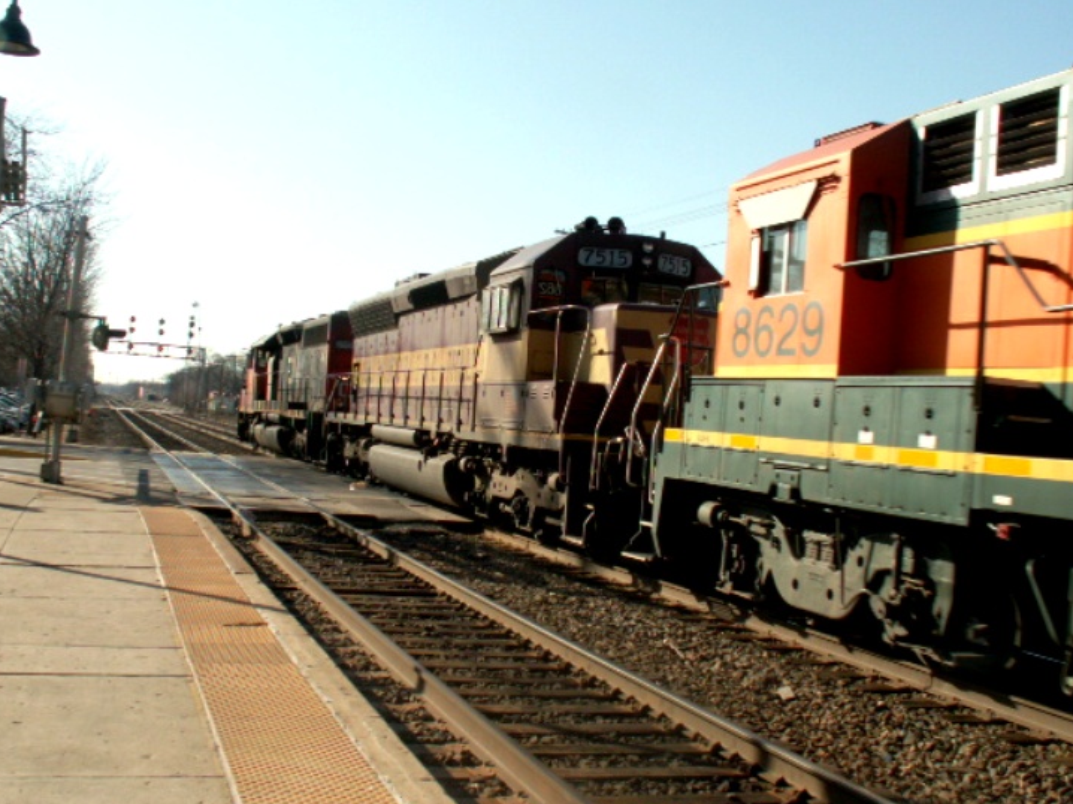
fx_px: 1208
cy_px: 401
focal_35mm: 39
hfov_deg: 47.9
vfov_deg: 36.8
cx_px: 542
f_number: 5
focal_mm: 5.86
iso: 50
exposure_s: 1/250
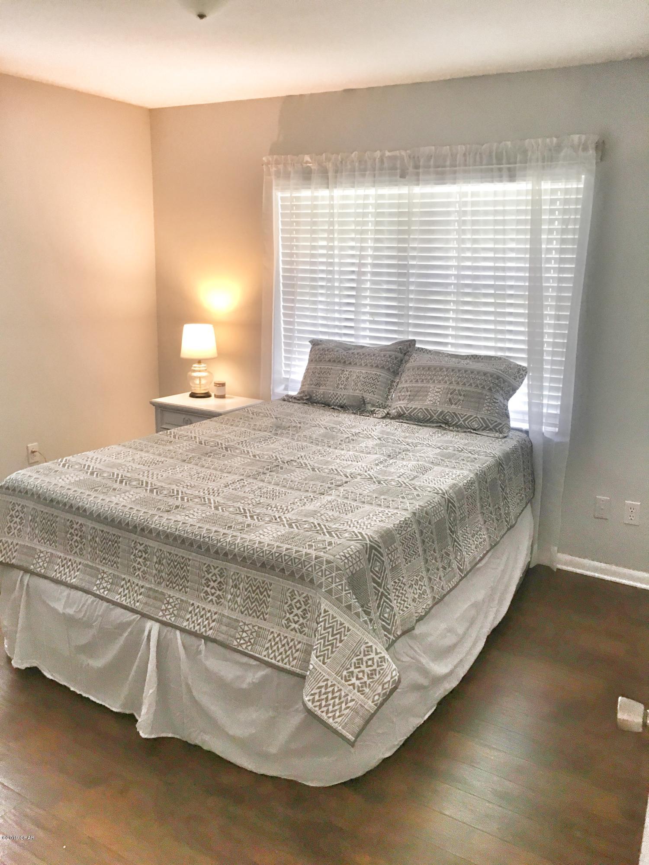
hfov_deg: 48.2
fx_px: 725
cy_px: 432
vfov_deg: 61.7
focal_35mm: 29
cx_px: 324
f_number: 2.2
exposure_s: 1/30
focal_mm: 4.15
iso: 80
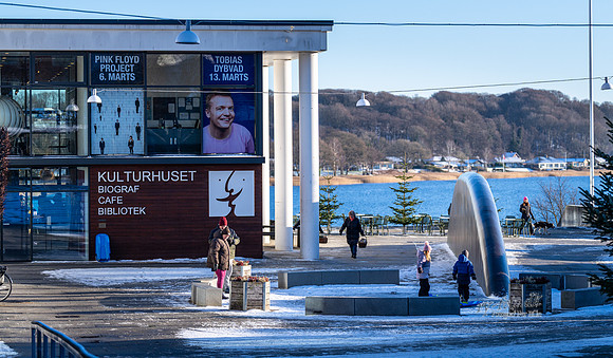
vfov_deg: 11.4
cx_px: 336
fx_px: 1795
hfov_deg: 19.4
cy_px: 156
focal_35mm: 109
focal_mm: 96
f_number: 2.8
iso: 160
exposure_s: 1/1600
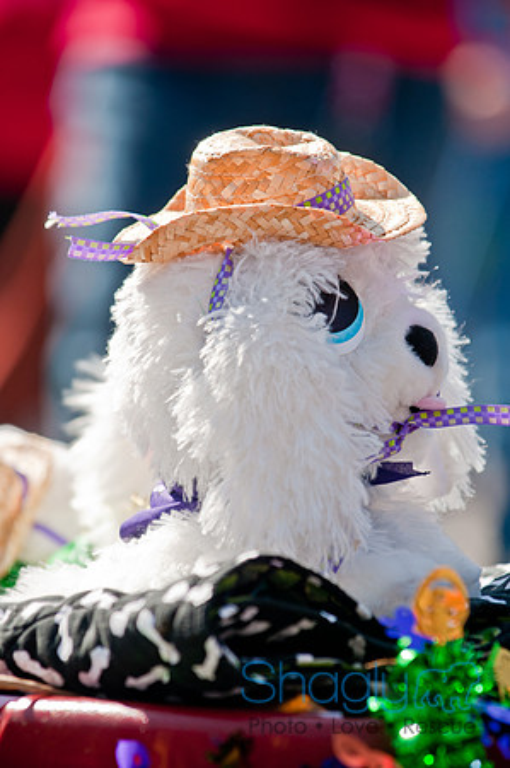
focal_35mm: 278
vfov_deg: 7.4
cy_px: 384
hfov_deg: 4.9
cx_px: 255
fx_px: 5910
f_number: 4
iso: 200
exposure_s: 1/1250
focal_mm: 185
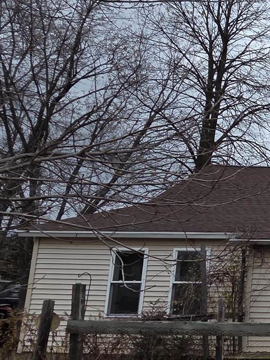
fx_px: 479
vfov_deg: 40.9
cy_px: 226
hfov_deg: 22.0
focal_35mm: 46
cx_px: 465
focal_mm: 2.2
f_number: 2.2
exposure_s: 1/652
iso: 50
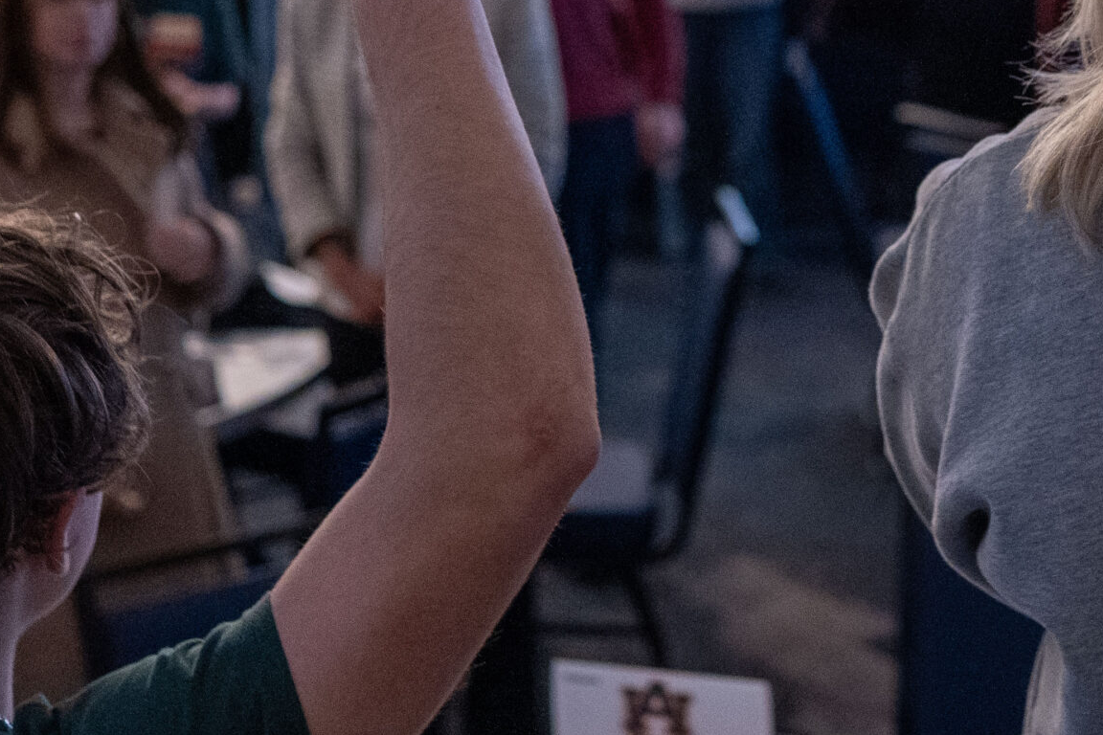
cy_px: -23
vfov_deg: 13.5
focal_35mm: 100
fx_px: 3064
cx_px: 723
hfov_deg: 20.3
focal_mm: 30
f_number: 2.5
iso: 2500
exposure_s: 1/125
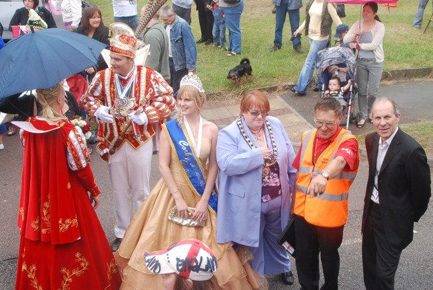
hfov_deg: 39.5
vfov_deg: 27.0
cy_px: 129
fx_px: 602
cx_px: 230
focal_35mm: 50
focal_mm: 28
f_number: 7.1
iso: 400
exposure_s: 1/200
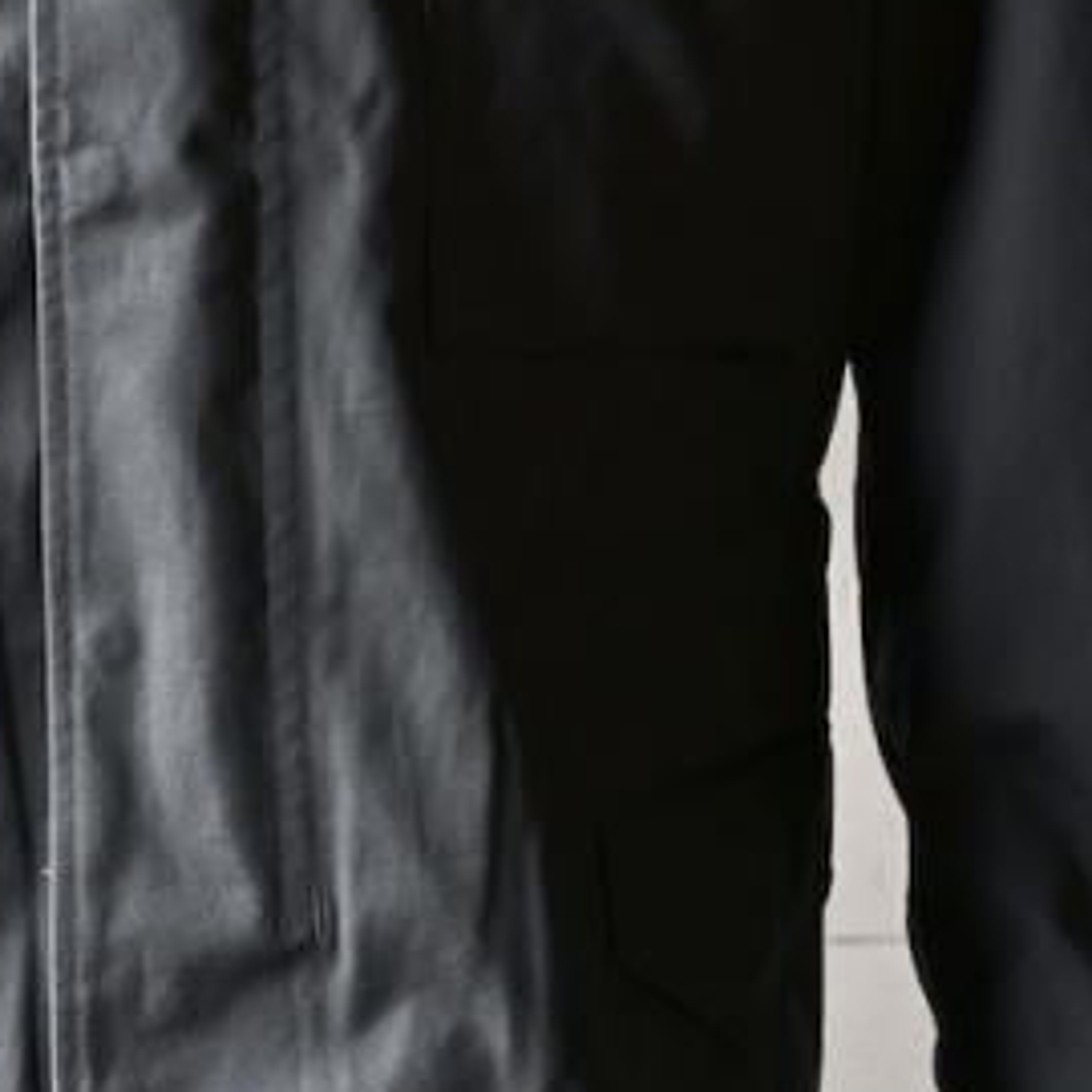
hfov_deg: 13.6
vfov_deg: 13.6
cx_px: 133
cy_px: 77
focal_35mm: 127
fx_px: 4533
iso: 100
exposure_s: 1/50
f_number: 2.8
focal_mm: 28
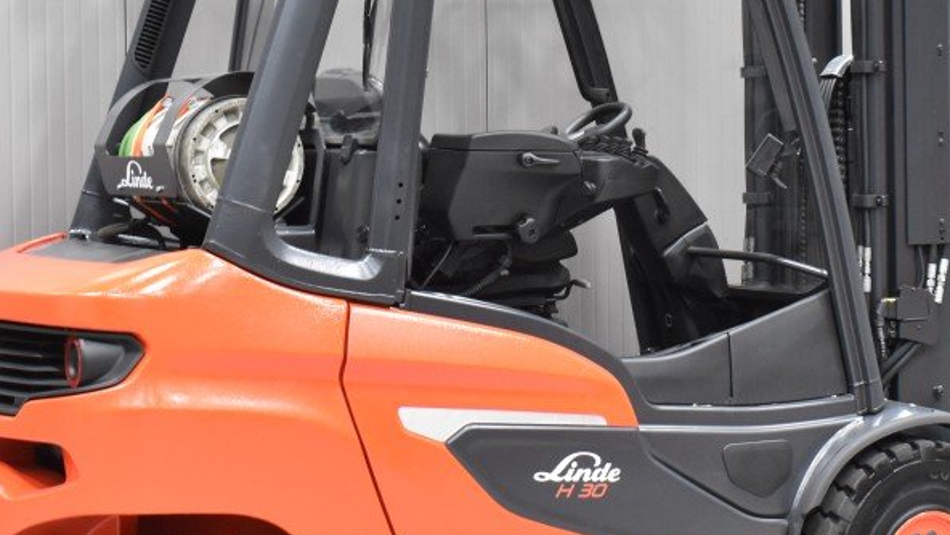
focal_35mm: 86
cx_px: 499
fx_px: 2168
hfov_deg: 24.7
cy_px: 196
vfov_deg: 14.0
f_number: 5
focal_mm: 27
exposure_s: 1/20
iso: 1600
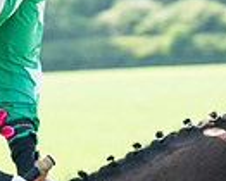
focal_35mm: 775
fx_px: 5188
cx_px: 149
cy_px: 186
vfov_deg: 2.0
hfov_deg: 2.5
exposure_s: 1/800
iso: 400
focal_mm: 79
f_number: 5
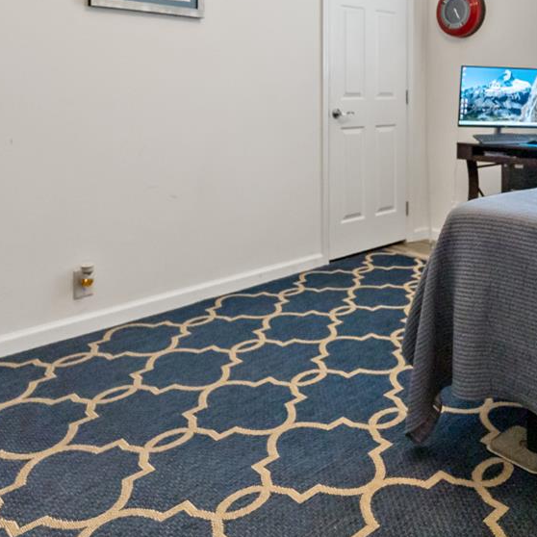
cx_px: 342
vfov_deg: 48.4
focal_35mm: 32
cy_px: 114
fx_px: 562
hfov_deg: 50.5
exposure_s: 1/160
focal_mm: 14
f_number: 2.8
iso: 1600
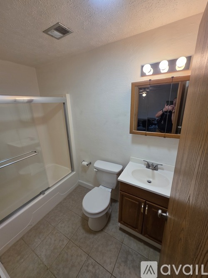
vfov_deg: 106.2
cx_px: 104
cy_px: 139
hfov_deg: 89.9
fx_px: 104
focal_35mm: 13
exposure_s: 1/120
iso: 125
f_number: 1.9
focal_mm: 2.2
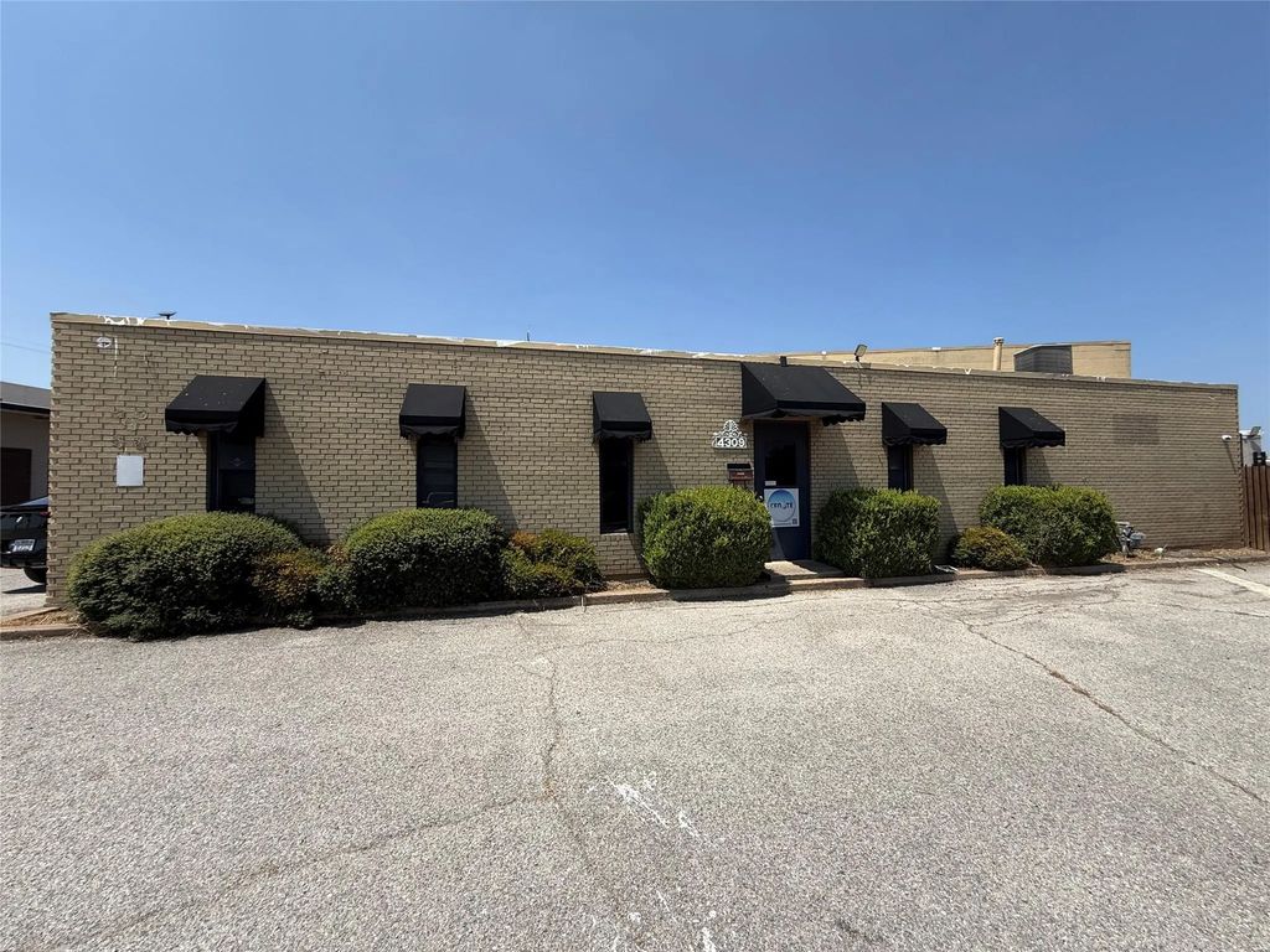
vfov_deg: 85.7
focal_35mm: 14
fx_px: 514
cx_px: 635
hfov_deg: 102.1
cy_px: 476
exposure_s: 1/2165
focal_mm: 2.22
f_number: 2.2
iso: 50
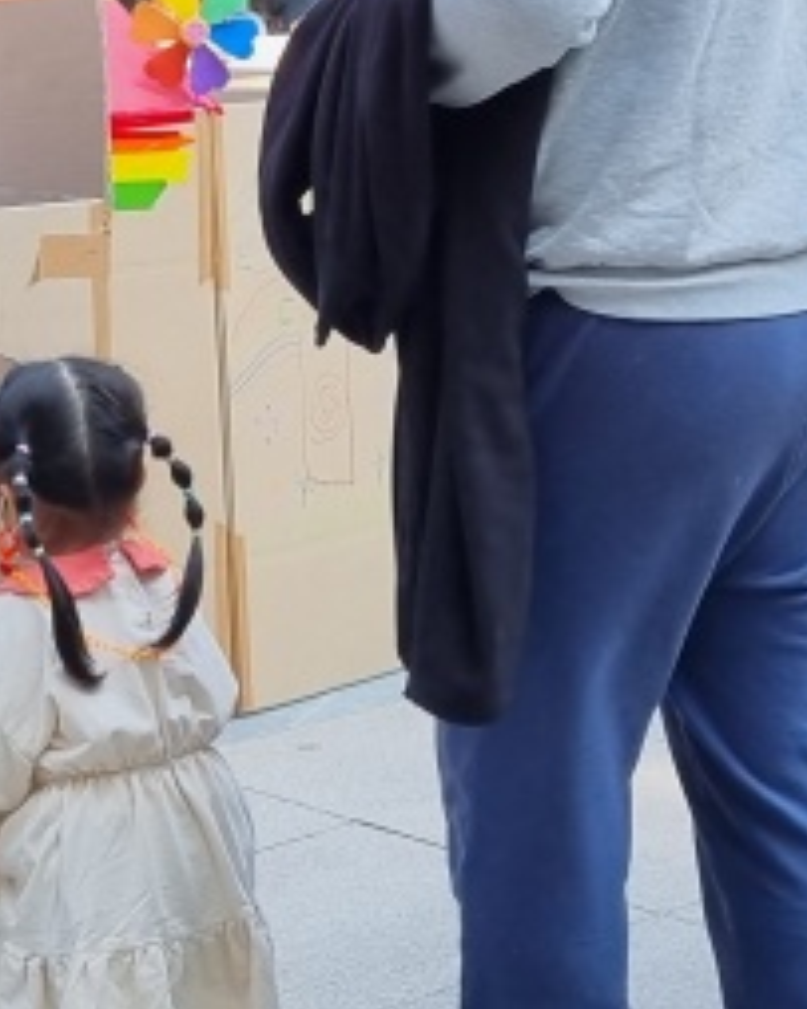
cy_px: 123
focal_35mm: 100
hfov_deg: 15.4
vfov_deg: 18.9
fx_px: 2987
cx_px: 433
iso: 50
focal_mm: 5.4
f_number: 1.8
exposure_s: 1/333
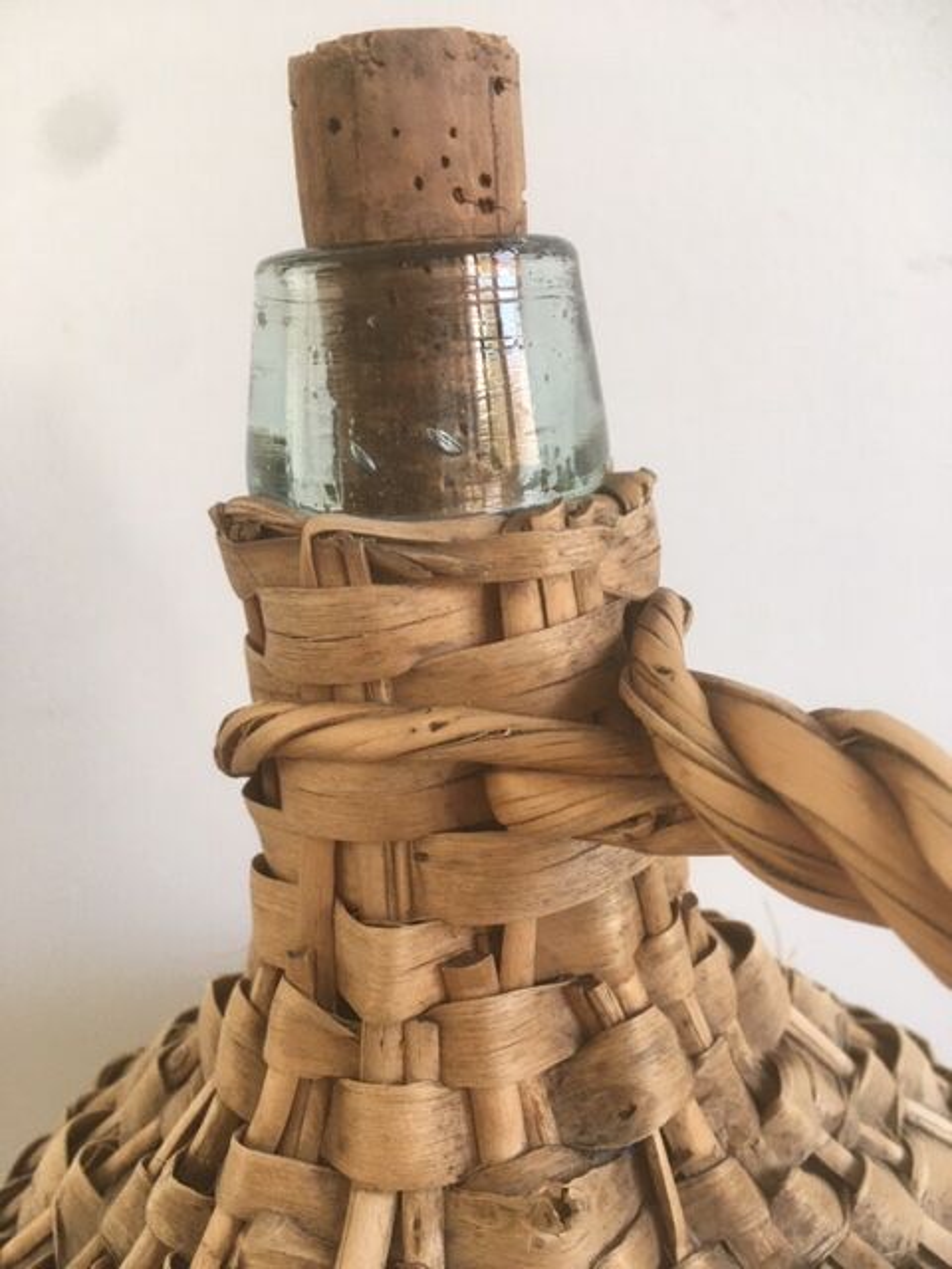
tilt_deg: -17.2
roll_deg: +4.2
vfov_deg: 61.7
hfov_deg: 48.2
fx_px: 1063
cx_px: 476
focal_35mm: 29
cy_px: 634
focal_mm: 4.15
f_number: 2.2
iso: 64
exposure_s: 1/33
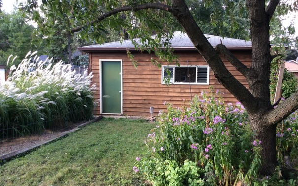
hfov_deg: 54.0
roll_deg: +1.7
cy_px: 114
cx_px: 157
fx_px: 292
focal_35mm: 36
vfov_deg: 35.2
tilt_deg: -7.7
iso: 40
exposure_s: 1/120
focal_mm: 3.3
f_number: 2.4
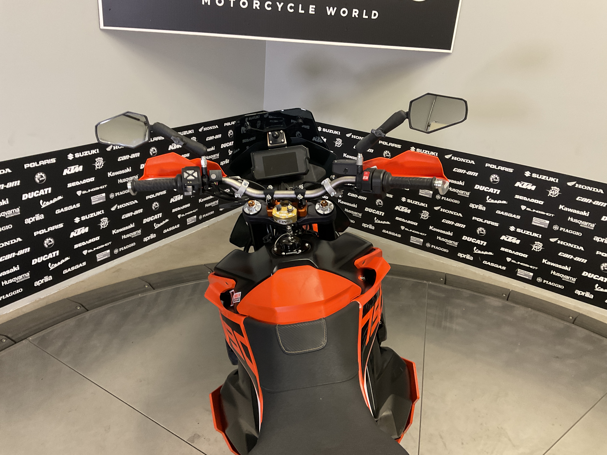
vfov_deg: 48.2
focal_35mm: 29
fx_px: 509
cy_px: 228
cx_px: 304
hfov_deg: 61.7
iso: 200
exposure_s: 1/40
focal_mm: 3
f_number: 1.8
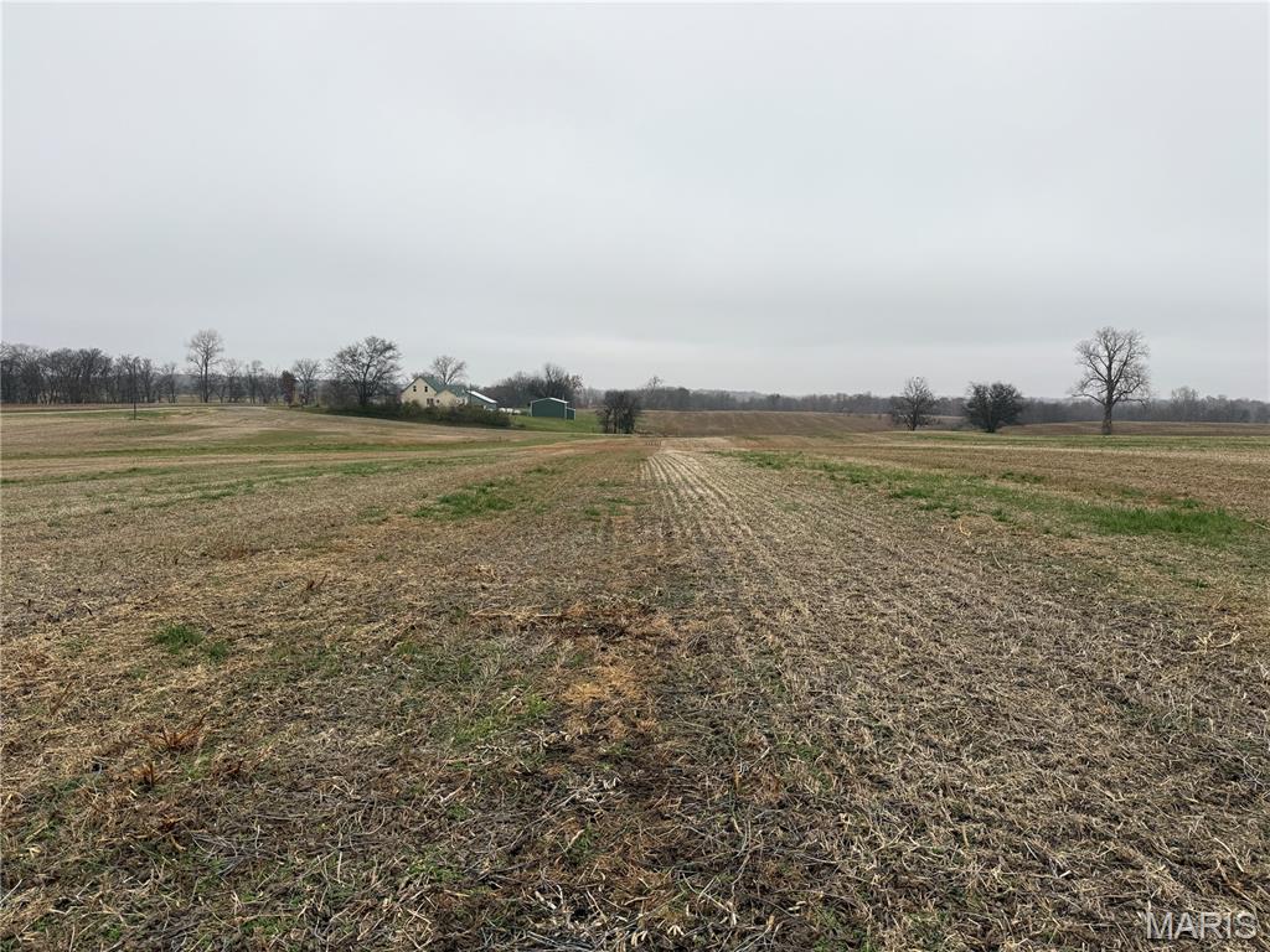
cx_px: 635
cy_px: 476
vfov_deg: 56.8
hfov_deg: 71.6
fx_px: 881
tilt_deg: -6.3
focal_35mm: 24
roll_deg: -1.7
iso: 80
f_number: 1.78
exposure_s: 1/708
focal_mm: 6.76
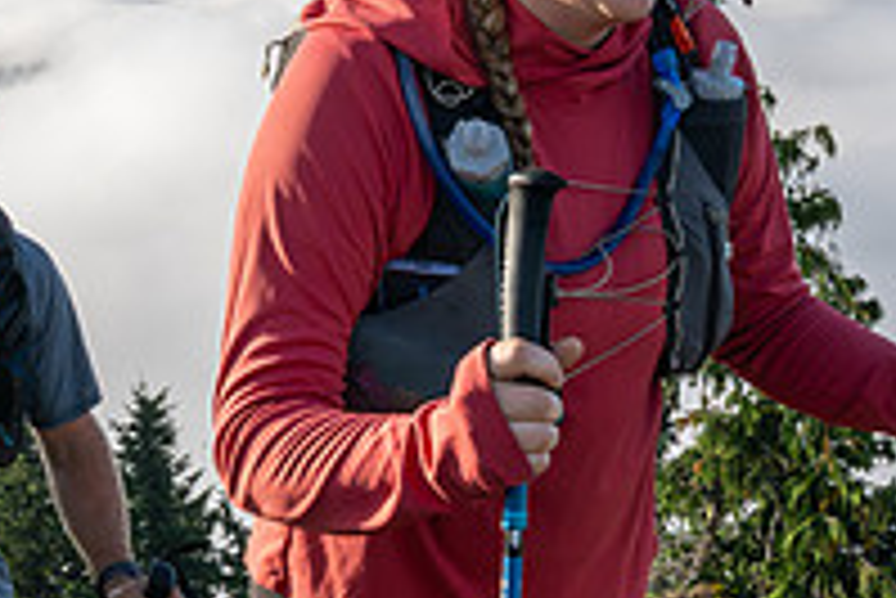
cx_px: 446
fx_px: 2142
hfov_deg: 23.6
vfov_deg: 15.9
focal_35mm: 86
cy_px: 353
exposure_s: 1/320
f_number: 16
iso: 400
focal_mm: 29.5
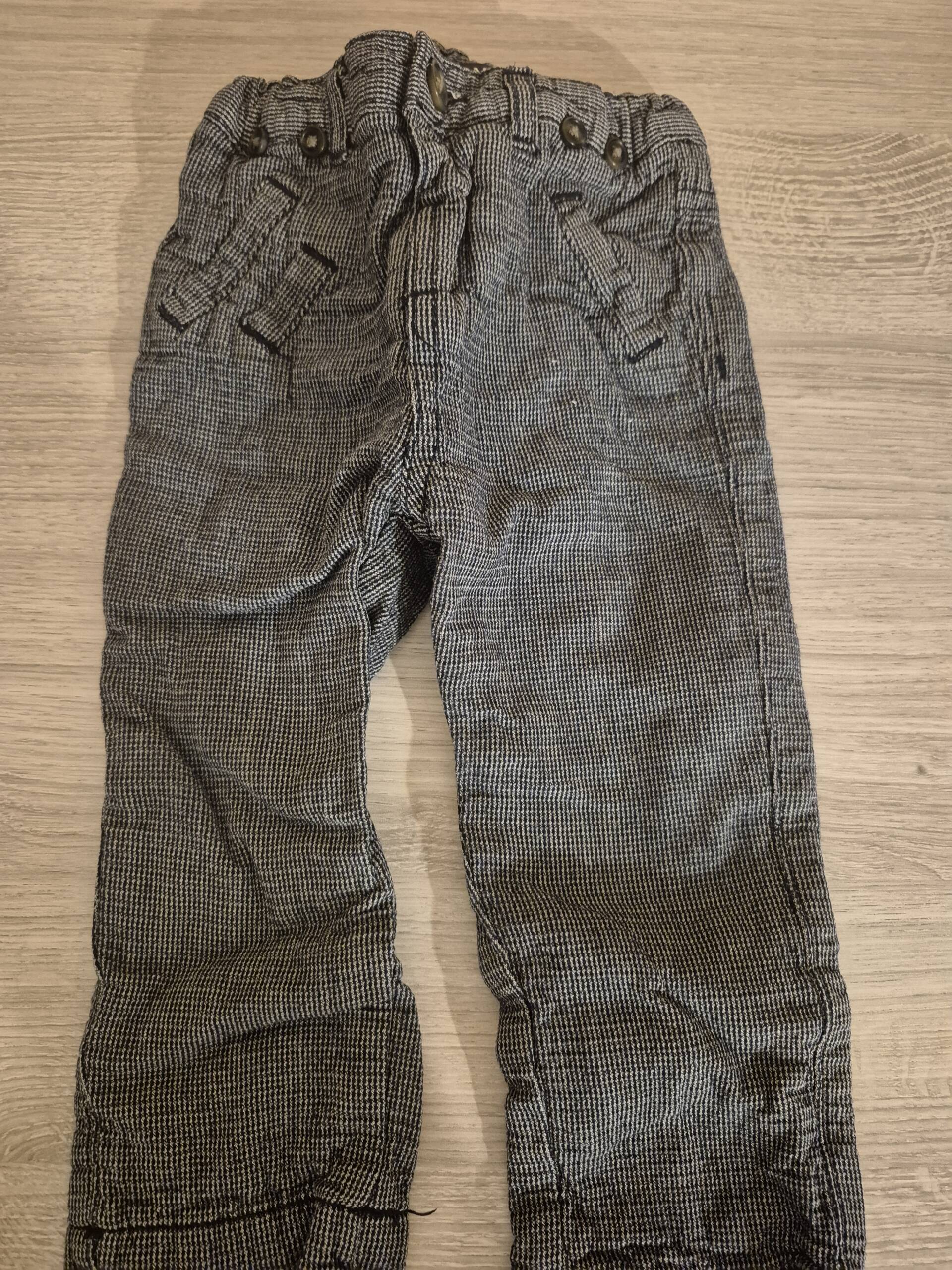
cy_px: 635
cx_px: 476
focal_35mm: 23
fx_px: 843
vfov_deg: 73.9
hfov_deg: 58.9
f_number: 1.8
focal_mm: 5.4
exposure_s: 1/50
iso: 1600
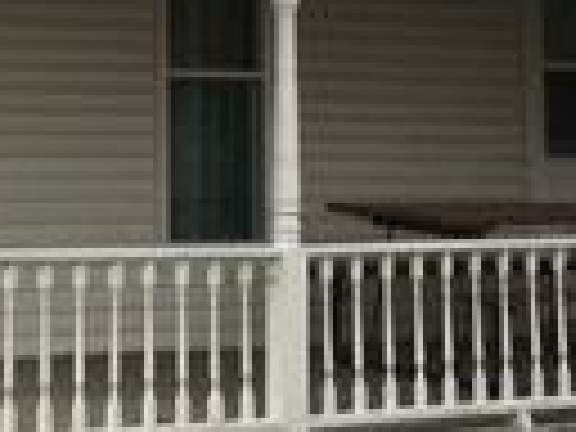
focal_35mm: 145
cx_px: 81
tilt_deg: +8.7
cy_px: -198
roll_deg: -1.0
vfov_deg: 9.9
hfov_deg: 13.5
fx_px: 2413
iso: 25
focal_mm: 4.15
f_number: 2.2
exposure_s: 1/646
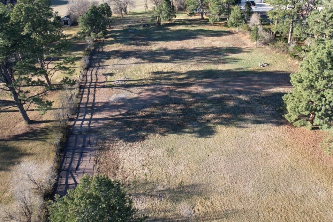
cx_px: 198
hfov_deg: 66.8
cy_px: 92
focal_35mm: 27
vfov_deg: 47.7
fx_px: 250
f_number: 2.8
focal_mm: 8.38
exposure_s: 1/500
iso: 110
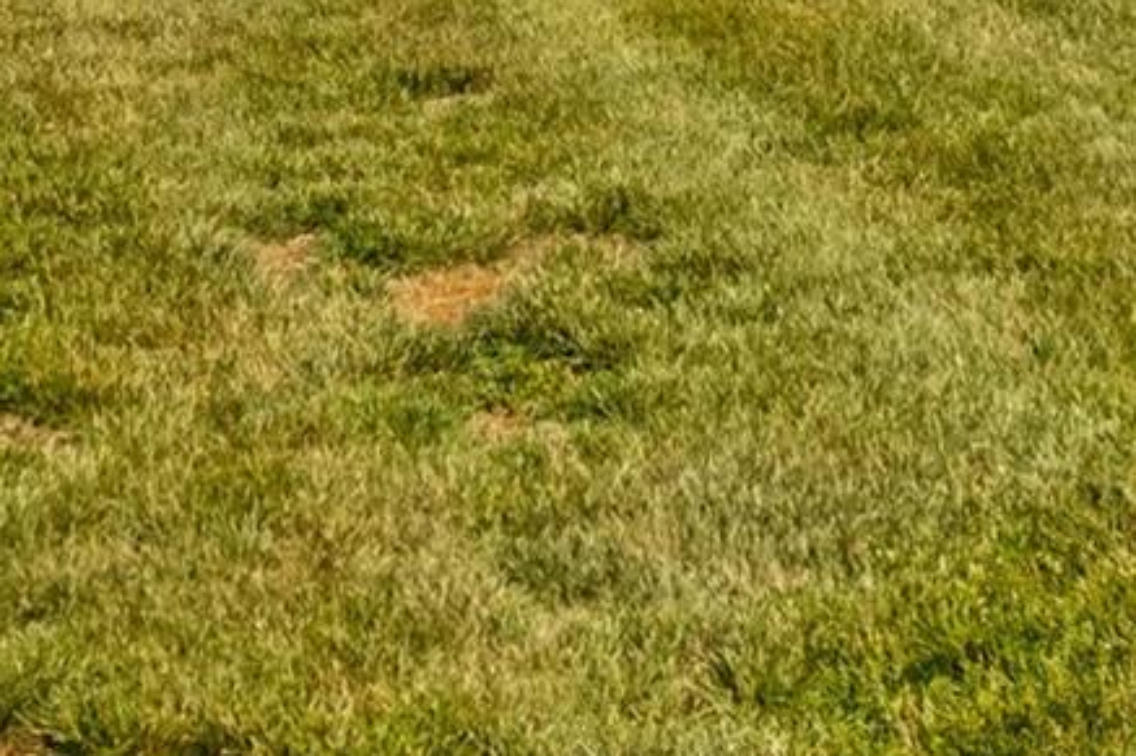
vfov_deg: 11.6
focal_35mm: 103
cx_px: 307
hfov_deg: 19.7
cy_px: -851
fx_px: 3249
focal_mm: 8.38
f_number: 2.8
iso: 150
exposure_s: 1/2000
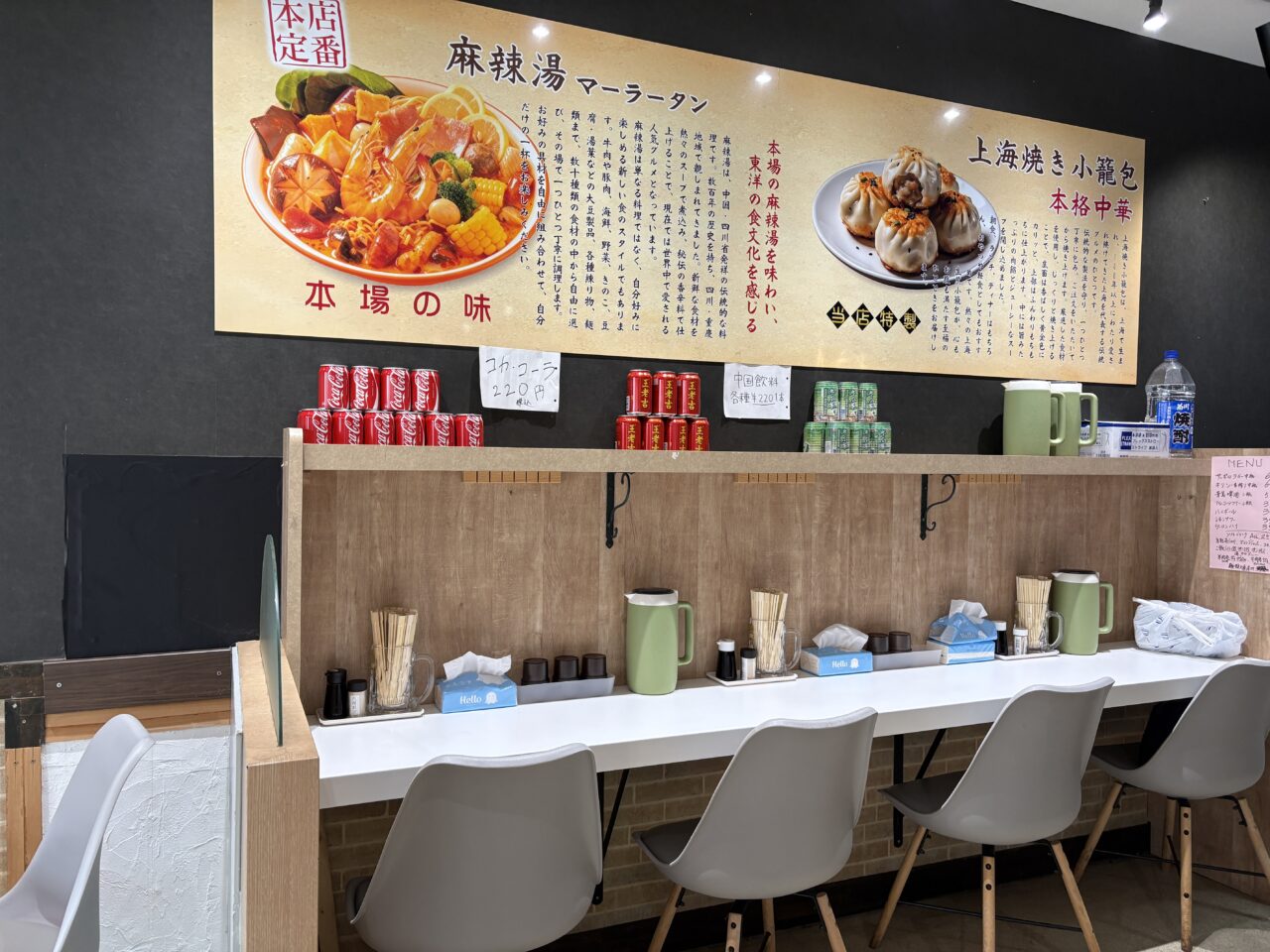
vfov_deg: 53.1
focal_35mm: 26
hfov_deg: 67.3
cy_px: 476
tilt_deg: -1.8
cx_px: 635
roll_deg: -0.3
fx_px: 954
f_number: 1.6
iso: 100
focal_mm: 5.96
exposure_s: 1/50
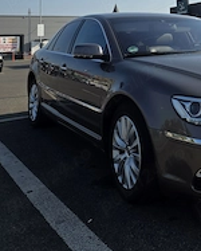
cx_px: 189
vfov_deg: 35.0
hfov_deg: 29.9
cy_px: -3
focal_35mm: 48
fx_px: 356
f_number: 1.7
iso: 80
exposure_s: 1/10000
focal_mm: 6.25
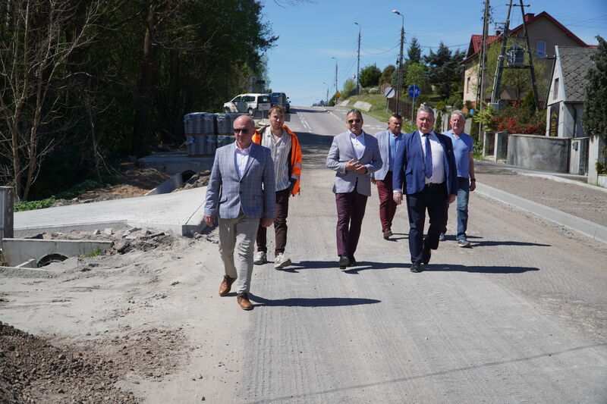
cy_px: 202
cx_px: 304
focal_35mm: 45
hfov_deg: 43.6
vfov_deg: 29.9
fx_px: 759
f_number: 4.5
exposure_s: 1/1000
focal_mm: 30
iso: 100
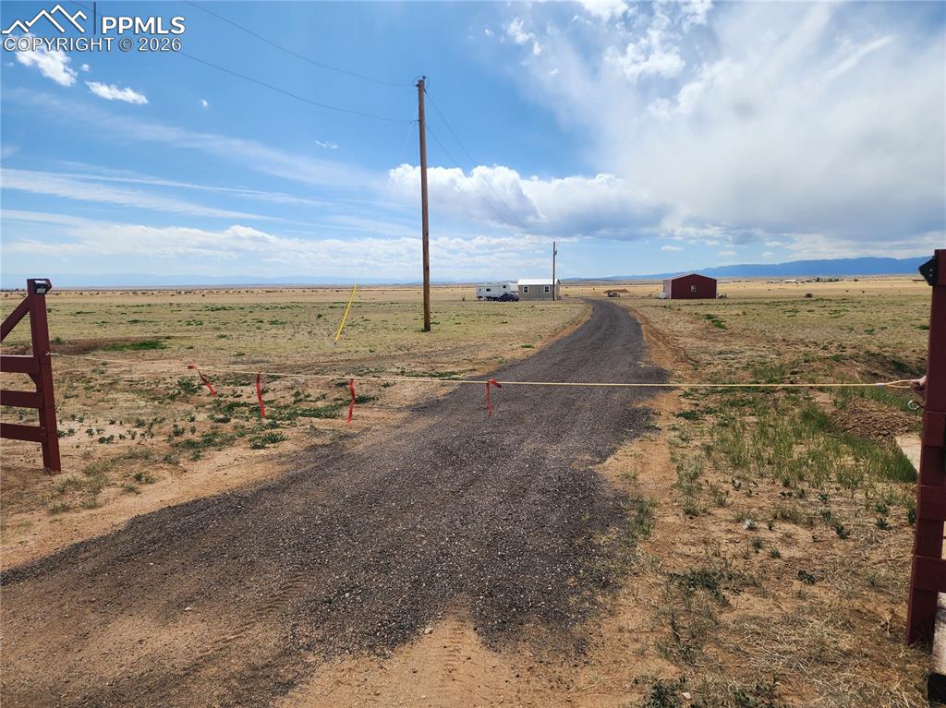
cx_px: 473
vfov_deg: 58.8
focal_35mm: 23
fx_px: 628
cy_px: 354
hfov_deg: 74.0
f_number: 1.8
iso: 12
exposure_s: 1/1780
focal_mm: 6.4
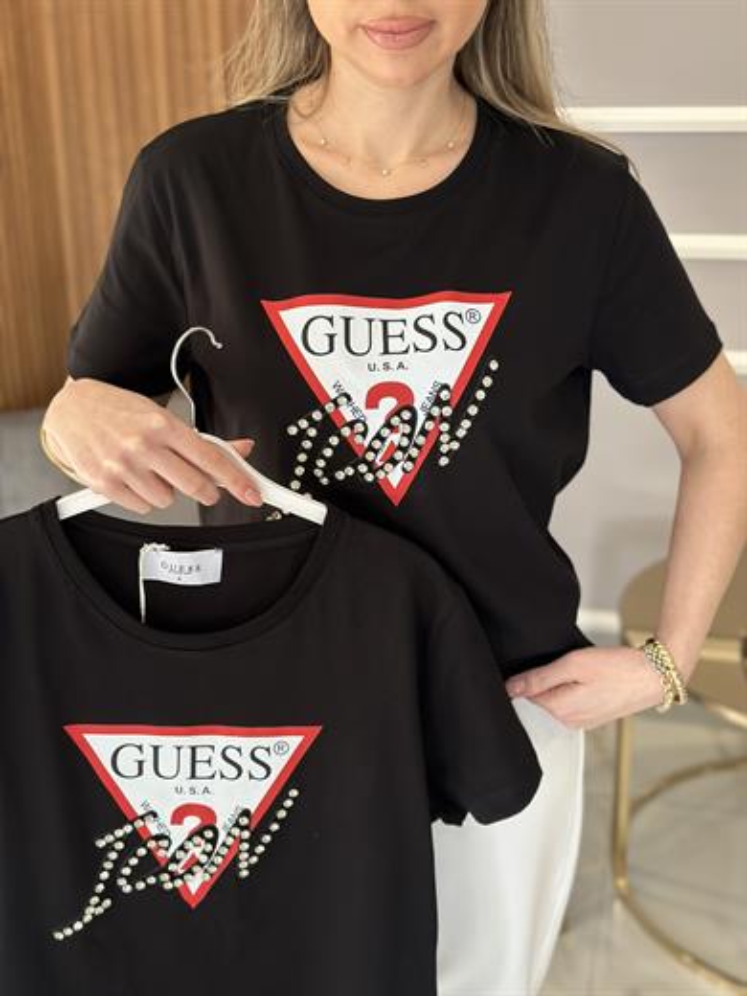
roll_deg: +0.6
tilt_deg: -21.1
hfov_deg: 30.3
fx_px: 1381
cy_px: 498
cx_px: 374
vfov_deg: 39.7
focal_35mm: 48
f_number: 1.78
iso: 125
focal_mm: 6.86
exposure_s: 1/118
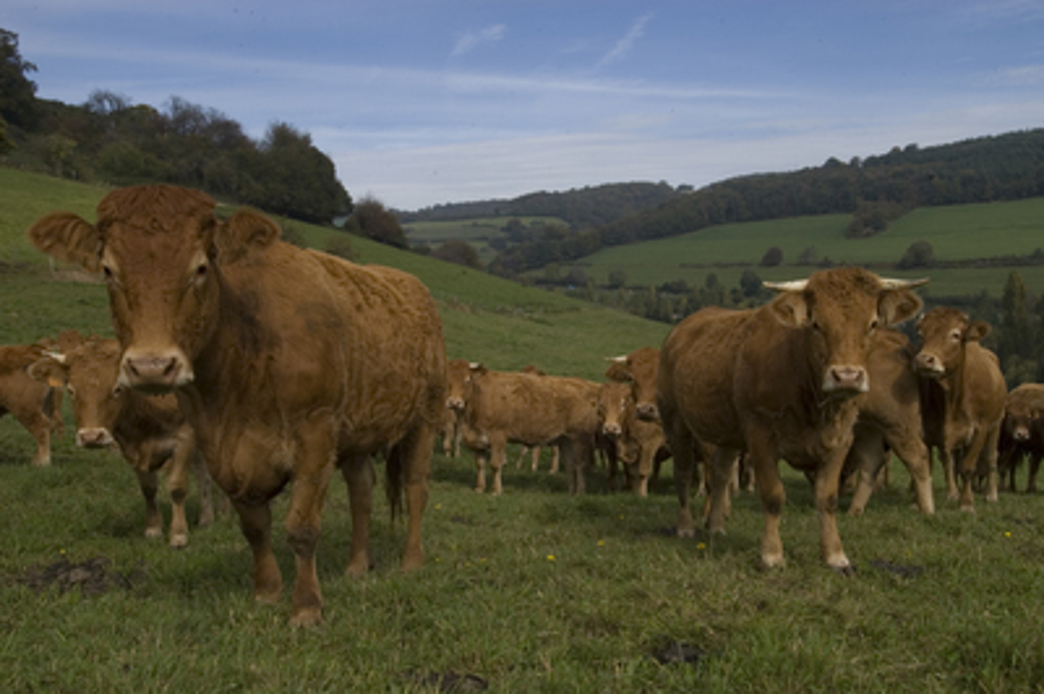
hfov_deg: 57.3
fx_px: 956
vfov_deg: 39.9
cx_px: 522
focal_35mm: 33
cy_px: 347
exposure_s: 1/400
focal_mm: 22
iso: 200
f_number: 13
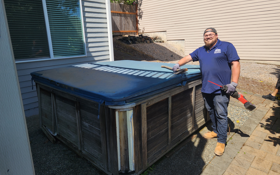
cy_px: 85
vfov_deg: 49.3
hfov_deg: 72.5
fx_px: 191
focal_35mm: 25
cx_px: 137
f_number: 1.8
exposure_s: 1/1399
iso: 20
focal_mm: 5.4
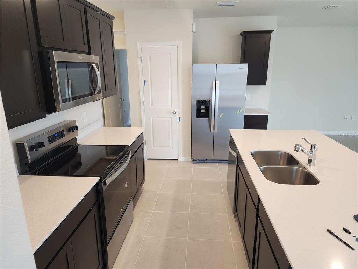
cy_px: 134
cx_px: 179
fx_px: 238
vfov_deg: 58.9
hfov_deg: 73.9
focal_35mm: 23
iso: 320
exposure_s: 1/120
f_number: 1.8
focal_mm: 6.4
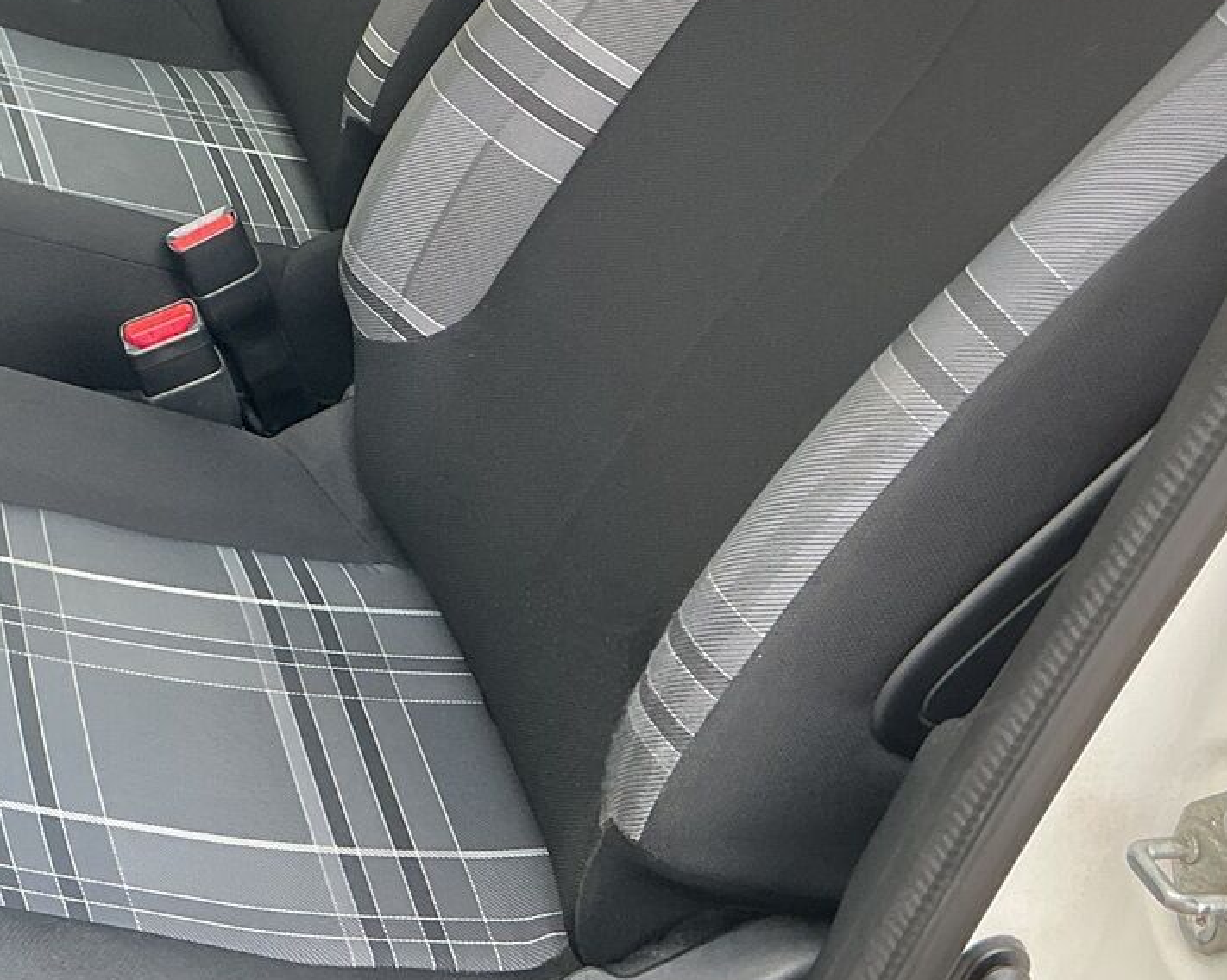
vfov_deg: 22.3
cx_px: 168
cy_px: 278
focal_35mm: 68
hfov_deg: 27.1
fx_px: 2468
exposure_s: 1/120
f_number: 1.8
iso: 64
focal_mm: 3
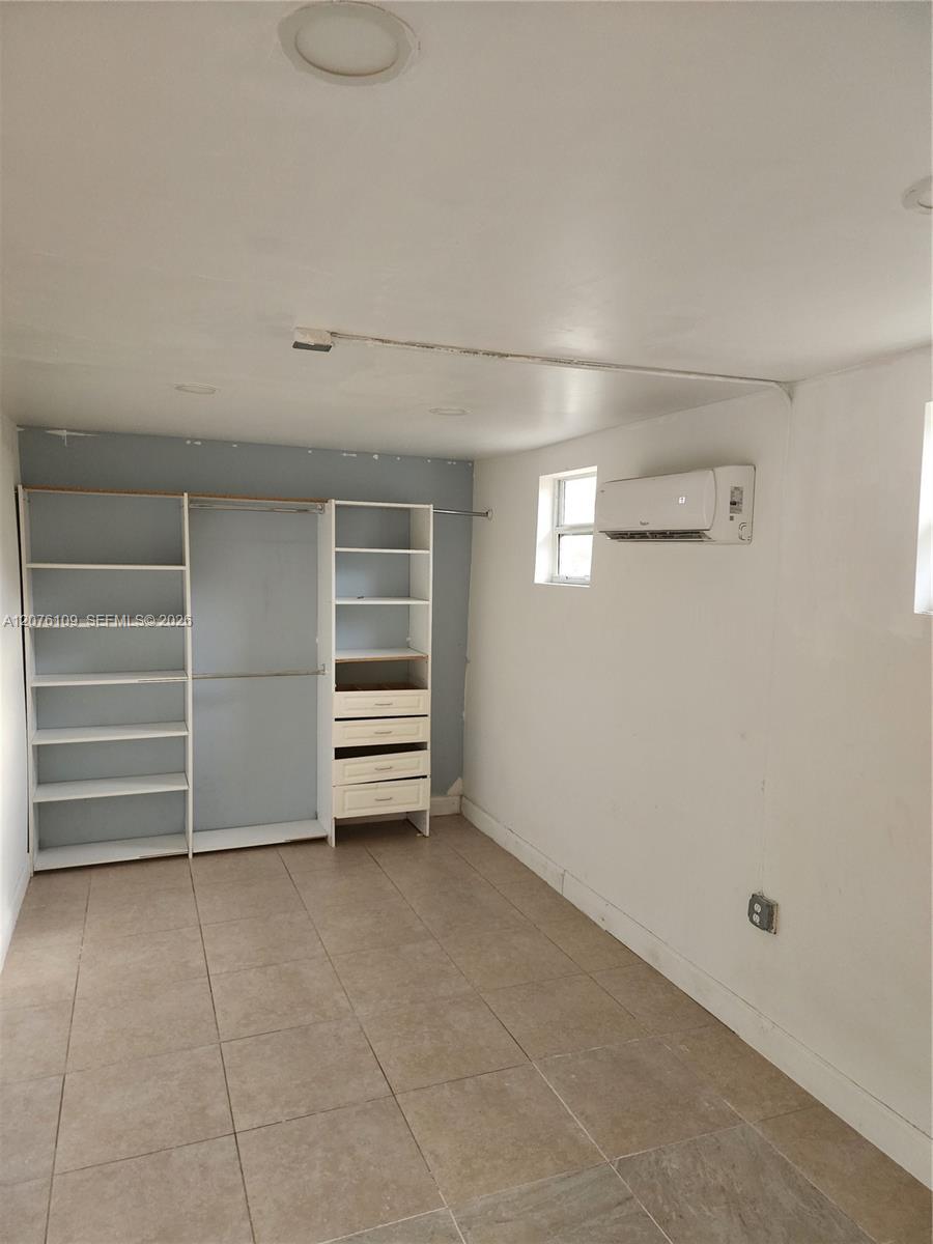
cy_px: 622
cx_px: 466
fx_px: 827
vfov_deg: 73.9
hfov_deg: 58.9
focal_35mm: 23
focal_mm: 6.4
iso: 640
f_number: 1.8
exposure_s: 1/120
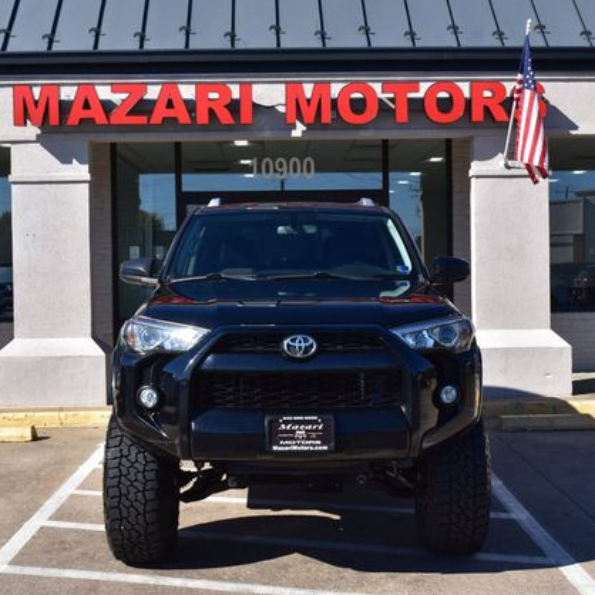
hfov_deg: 32.4
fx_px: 1024
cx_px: 320
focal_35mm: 53
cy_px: 293
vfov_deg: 32.4
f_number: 11
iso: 400
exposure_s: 1/500
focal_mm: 27
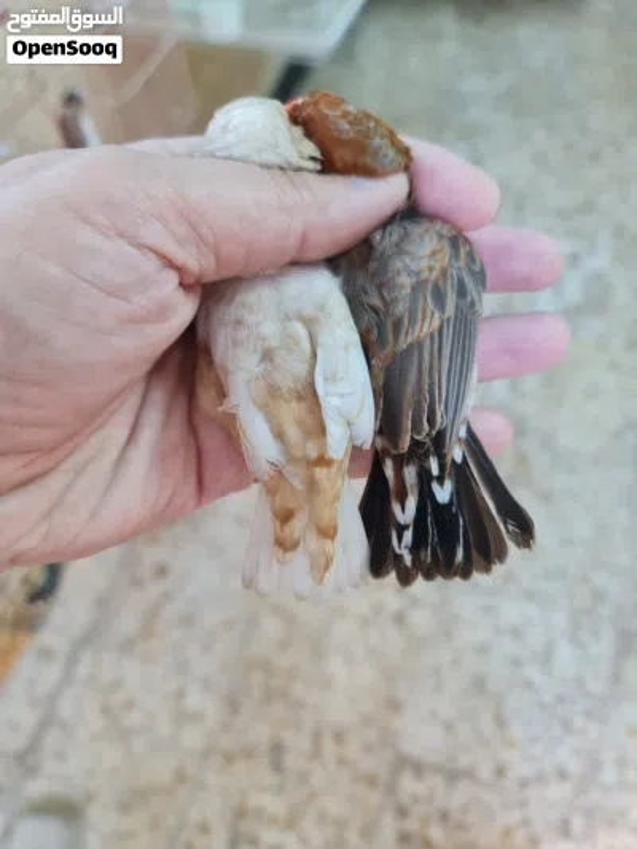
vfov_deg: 69.4
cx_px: 318
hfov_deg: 54.9
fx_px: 613
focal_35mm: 25
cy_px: 424
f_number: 1.8
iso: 320
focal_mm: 7
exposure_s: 1/100
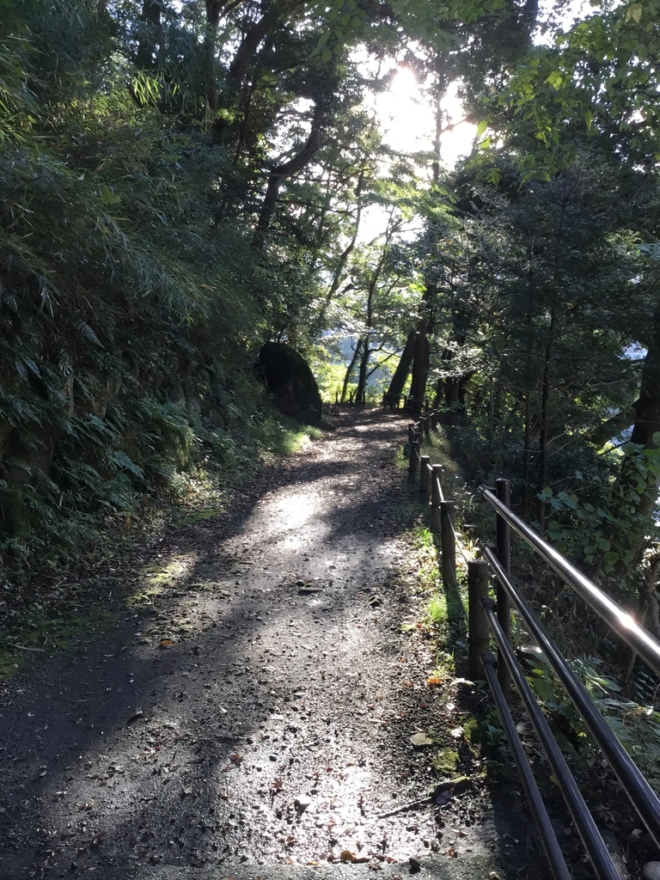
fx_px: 788
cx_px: 330
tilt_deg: -4.7
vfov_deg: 58.4
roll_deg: +2.2
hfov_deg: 45.4
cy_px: 440
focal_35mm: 31
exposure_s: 1/40
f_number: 2.4
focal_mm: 3.3
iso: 25
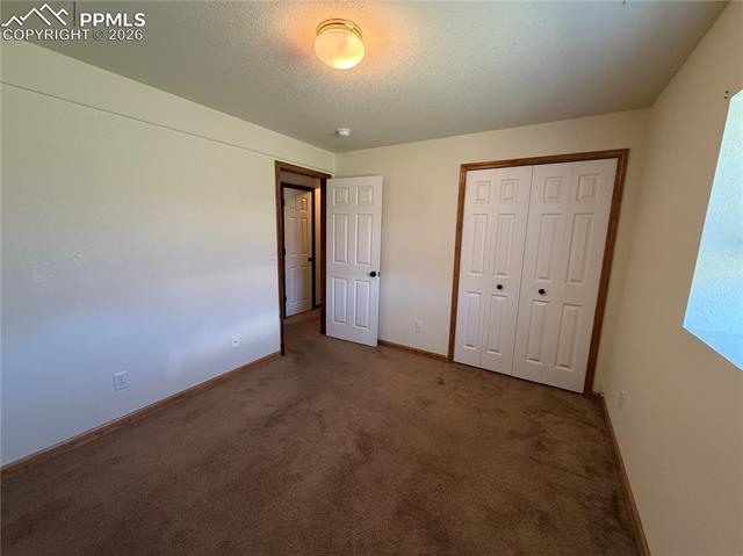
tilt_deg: -9.6
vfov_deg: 85.6
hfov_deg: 102.1
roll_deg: -1.5
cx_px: 372
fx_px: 300
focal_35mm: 14
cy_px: 278
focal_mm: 2.22
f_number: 2.2
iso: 320
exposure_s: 1/77
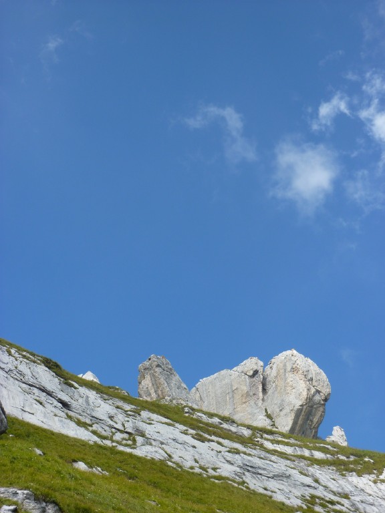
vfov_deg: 32.7
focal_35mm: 59
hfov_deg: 24.8
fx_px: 875
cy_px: 256
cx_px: 192
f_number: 4.5
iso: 80
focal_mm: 9.7
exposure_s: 1/400
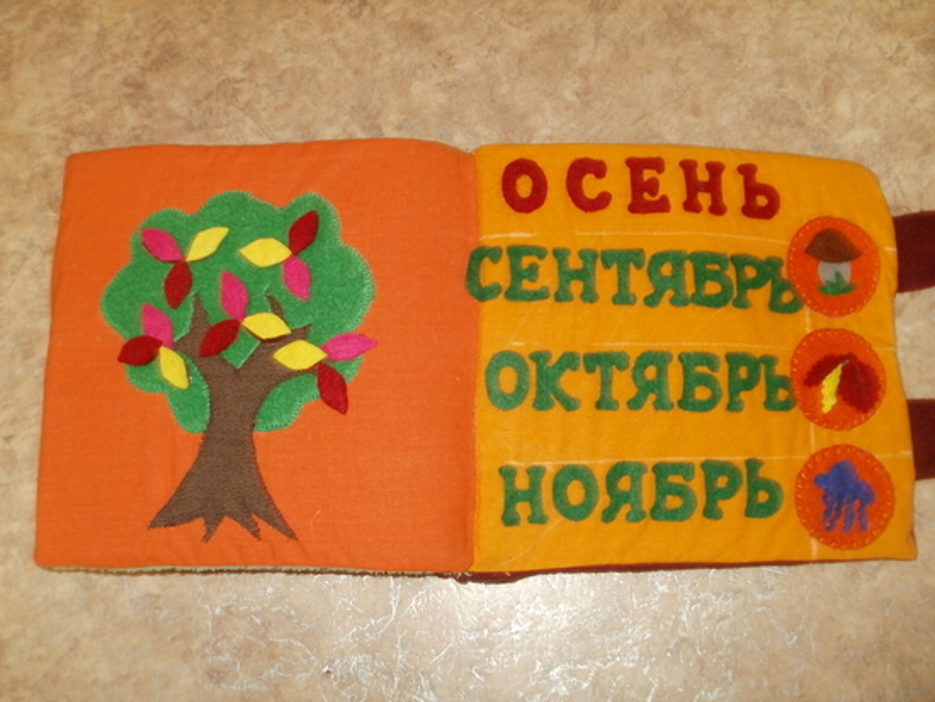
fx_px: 973
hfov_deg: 51.3
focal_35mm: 36
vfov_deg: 39.7
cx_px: 468
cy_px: 351
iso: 125
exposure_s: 1/30
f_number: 3.5
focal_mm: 6.3
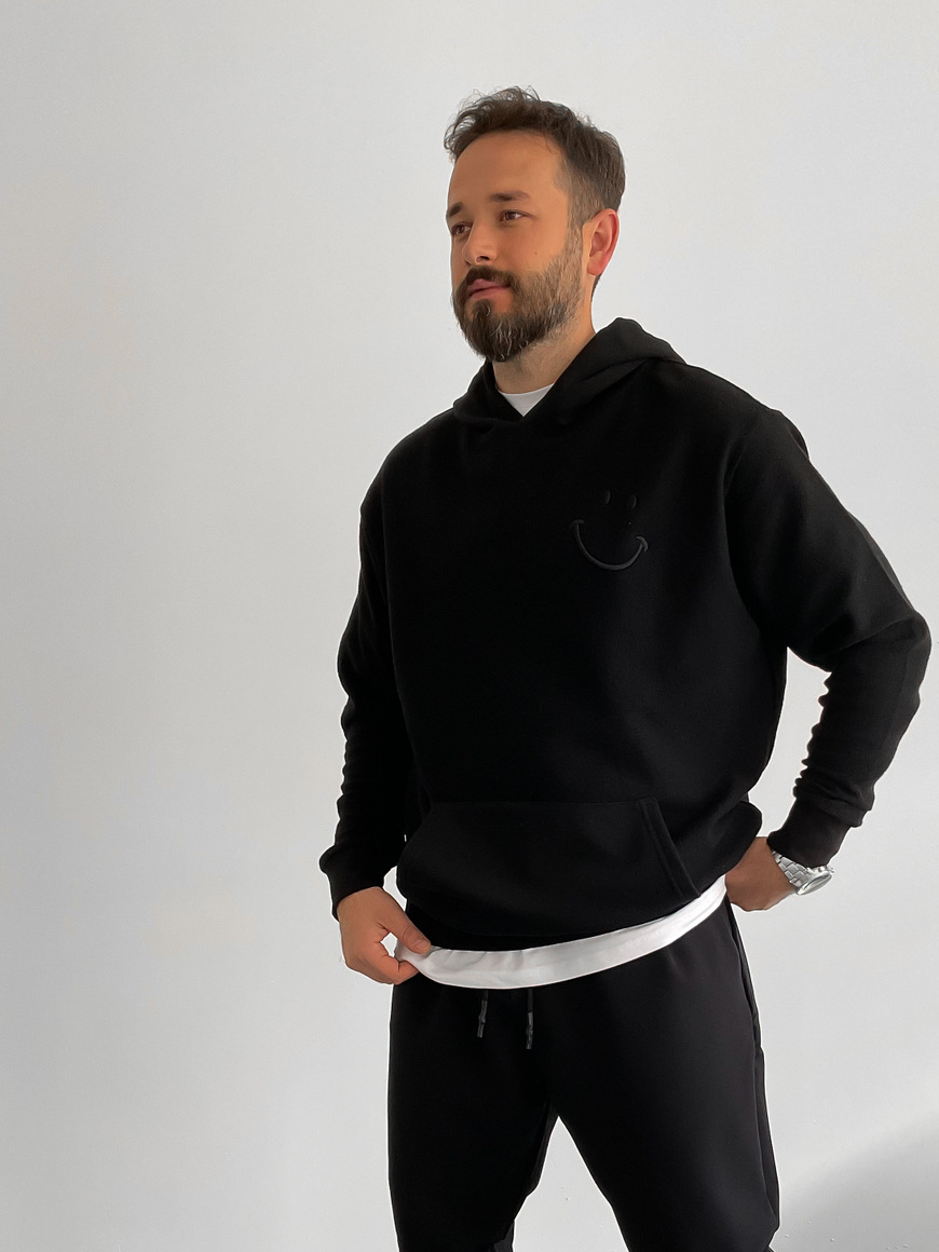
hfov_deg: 35.9
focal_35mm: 40
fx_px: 1447
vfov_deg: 46.1
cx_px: 535
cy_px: 833
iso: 64
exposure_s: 1/115
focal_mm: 3
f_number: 1.8
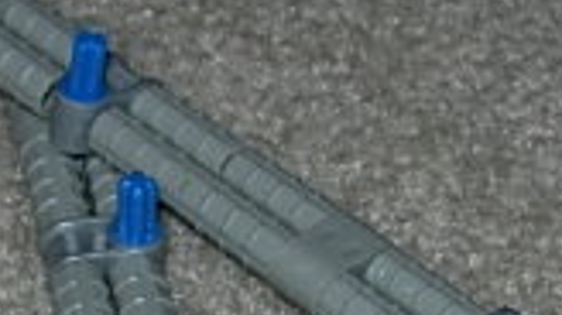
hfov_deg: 13.3
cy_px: 582
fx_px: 2413
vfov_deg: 7.3
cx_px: 367
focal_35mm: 162
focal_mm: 7.8
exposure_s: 1/64
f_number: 4.8
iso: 79
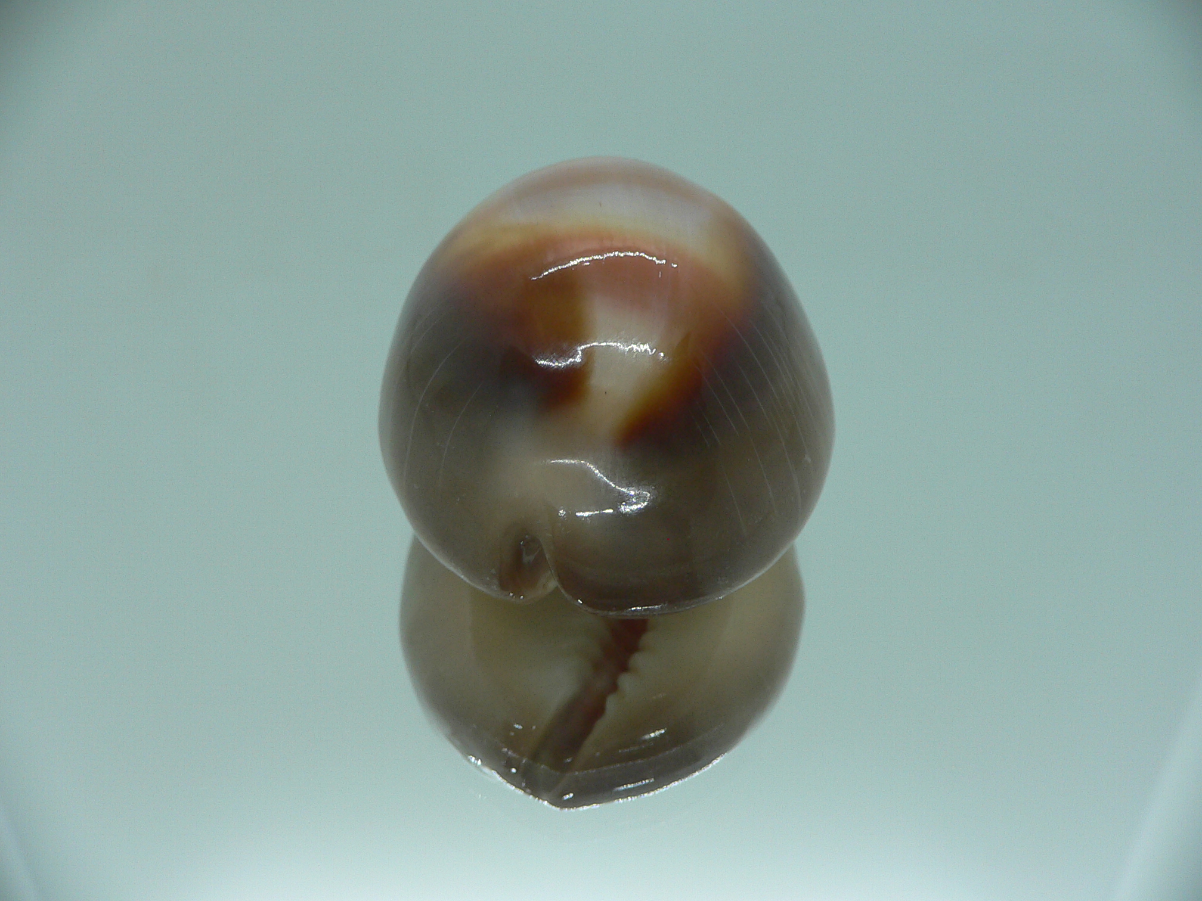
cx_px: 601
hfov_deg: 52.6
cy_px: 450
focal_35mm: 35
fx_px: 1215
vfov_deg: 40.7
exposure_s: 1/60
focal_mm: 4.6
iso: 80
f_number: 2.8
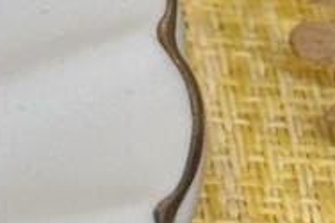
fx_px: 3951
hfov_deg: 4.7
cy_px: -585
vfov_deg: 3.1
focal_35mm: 425
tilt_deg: -30.5
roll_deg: -2.2
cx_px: -435
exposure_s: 1/120
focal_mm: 6.76
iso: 80
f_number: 1.78
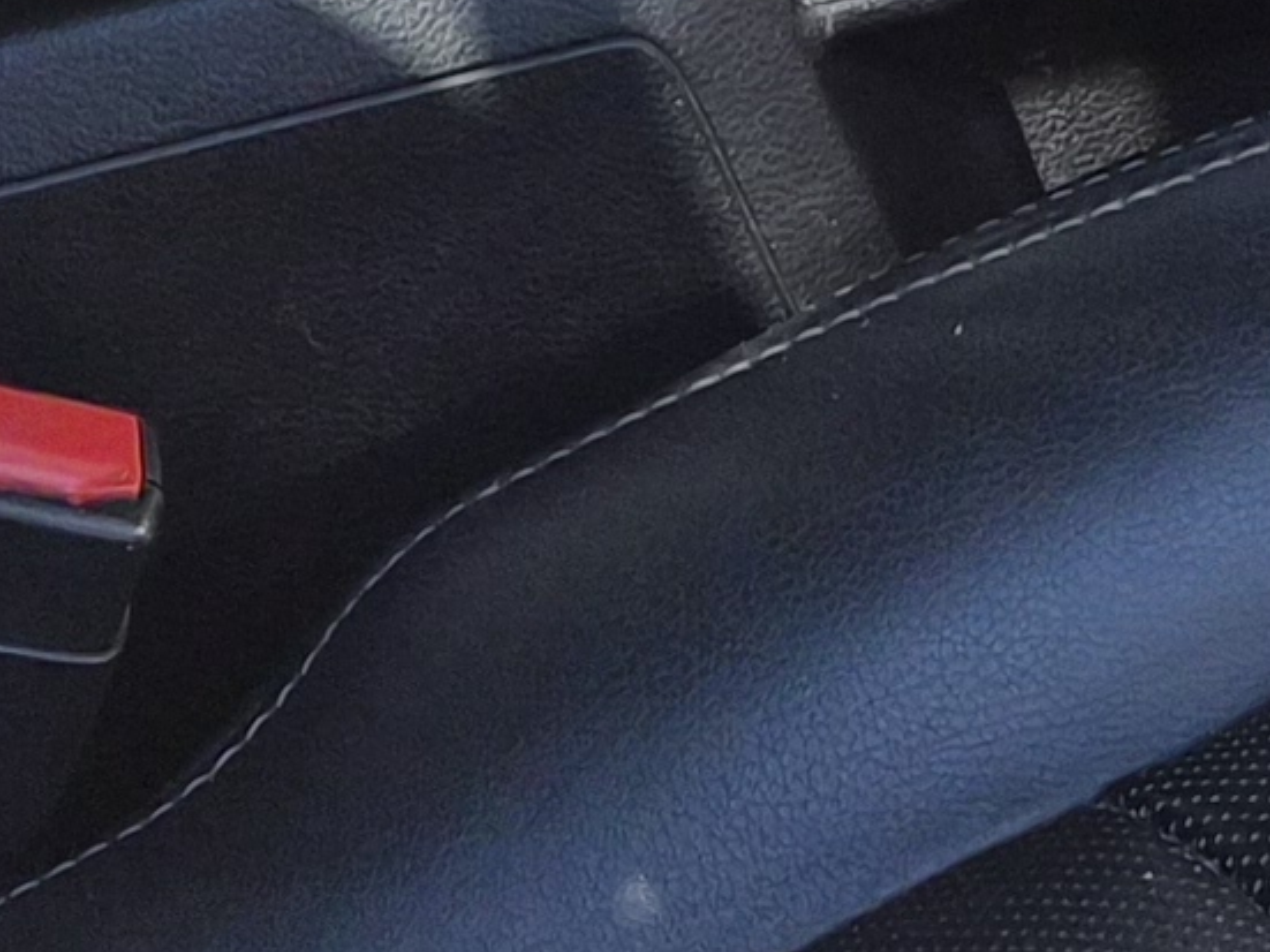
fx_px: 6126
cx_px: 1558
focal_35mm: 167
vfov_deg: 8.0
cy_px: -1630
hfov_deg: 11.6
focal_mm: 5.4
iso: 80
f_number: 1.8
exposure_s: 1/1080
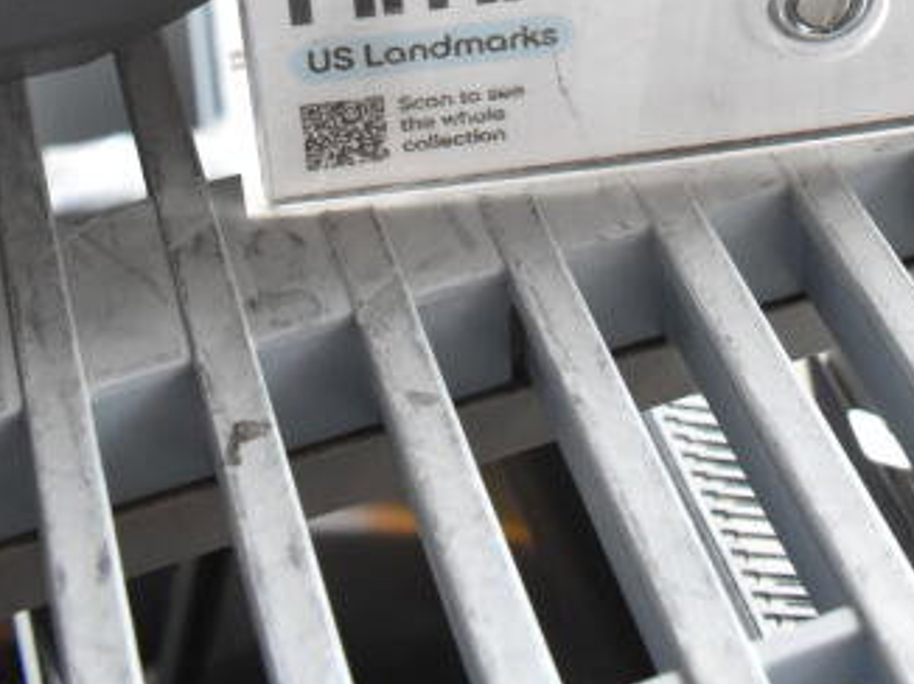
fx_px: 2137
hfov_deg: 23.6
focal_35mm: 81
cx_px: 799
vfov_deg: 15.6
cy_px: -541
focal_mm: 20
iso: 1600
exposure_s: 1/160
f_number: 6.3
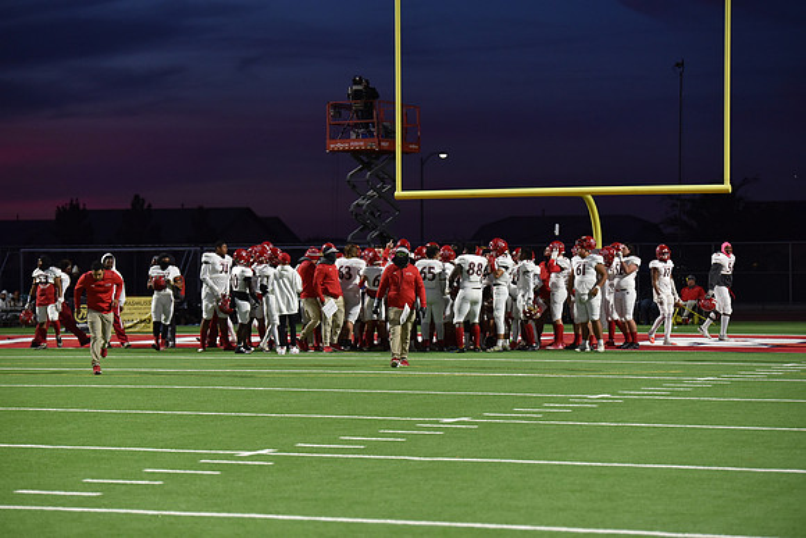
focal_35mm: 112
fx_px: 2508
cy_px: 269
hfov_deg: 18.3
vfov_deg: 12.2
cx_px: 403
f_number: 2.8
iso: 2000
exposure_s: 1/500
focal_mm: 112
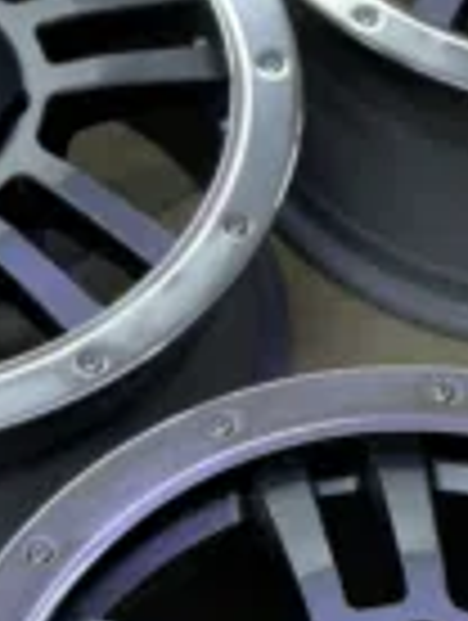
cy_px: 428
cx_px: 477
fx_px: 2498
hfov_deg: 10.6
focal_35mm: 139
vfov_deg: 14.1
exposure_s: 1/180
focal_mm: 6.76
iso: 80
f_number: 1.78
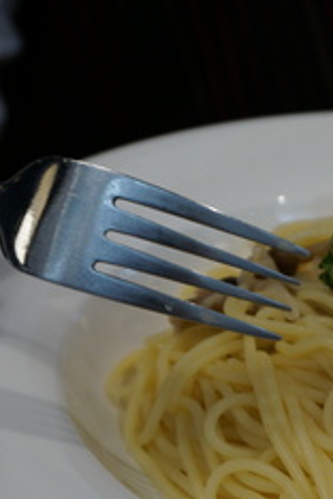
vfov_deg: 20.4
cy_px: 315
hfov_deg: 13.5
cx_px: 350
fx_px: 1387
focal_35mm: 100
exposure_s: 1/60
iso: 320
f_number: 4.5
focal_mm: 26
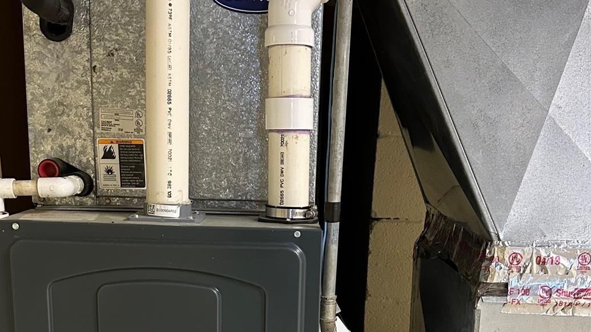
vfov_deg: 22.3
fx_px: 799
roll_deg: -2.0
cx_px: 281
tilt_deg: -14.8
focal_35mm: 51
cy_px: 355
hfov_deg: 40.6
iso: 500
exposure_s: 1/60
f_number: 1.78
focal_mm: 6.86
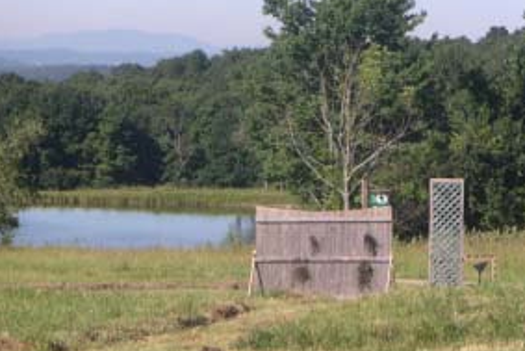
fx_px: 2597
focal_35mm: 178
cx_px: 334
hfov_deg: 11.5
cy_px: 155
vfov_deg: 7.7
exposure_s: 1/600
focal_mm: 15
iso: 50
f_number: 3.5
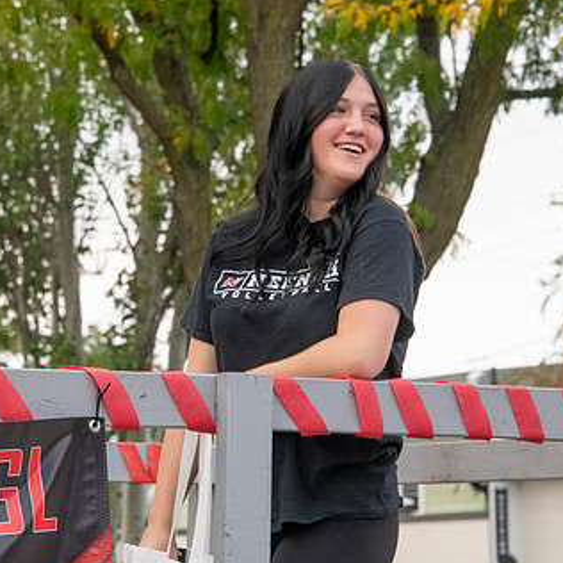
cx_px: 187
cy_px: 270
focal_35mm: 250
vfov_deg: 7.0
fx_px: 4600
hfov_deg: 7.0
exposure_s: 1/320
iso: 3200
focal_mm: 160
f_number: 11
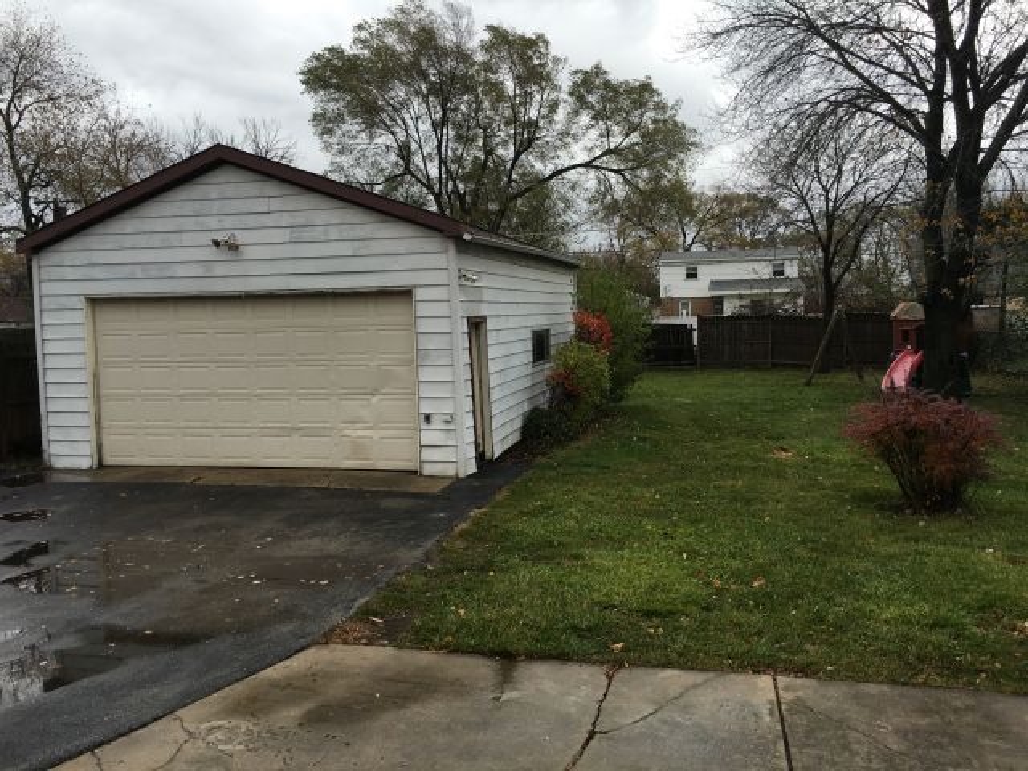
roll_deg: +1.7
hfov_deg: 61.7
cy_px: 386
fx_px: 861
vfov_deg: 48.2
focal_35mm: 29
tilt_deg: -5.3
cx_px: 514
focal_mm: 4.15
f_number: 2.2
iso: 25
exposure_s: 1/281
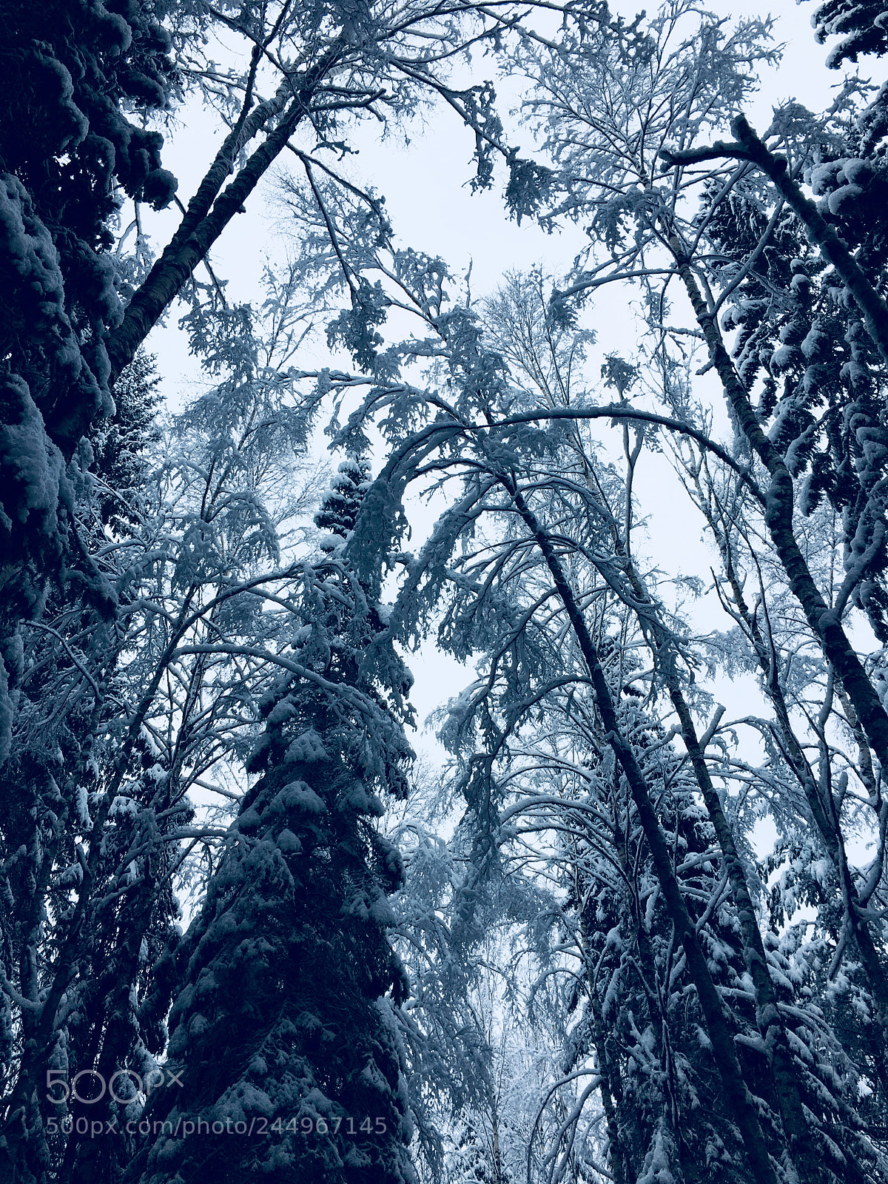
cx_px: 444
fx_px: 992
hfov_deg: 48.2
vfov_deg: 61.7
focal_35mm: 29
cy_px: 592
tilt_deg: +47.6
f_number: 2.2
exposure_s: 1/100
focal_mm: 4.15
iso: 25
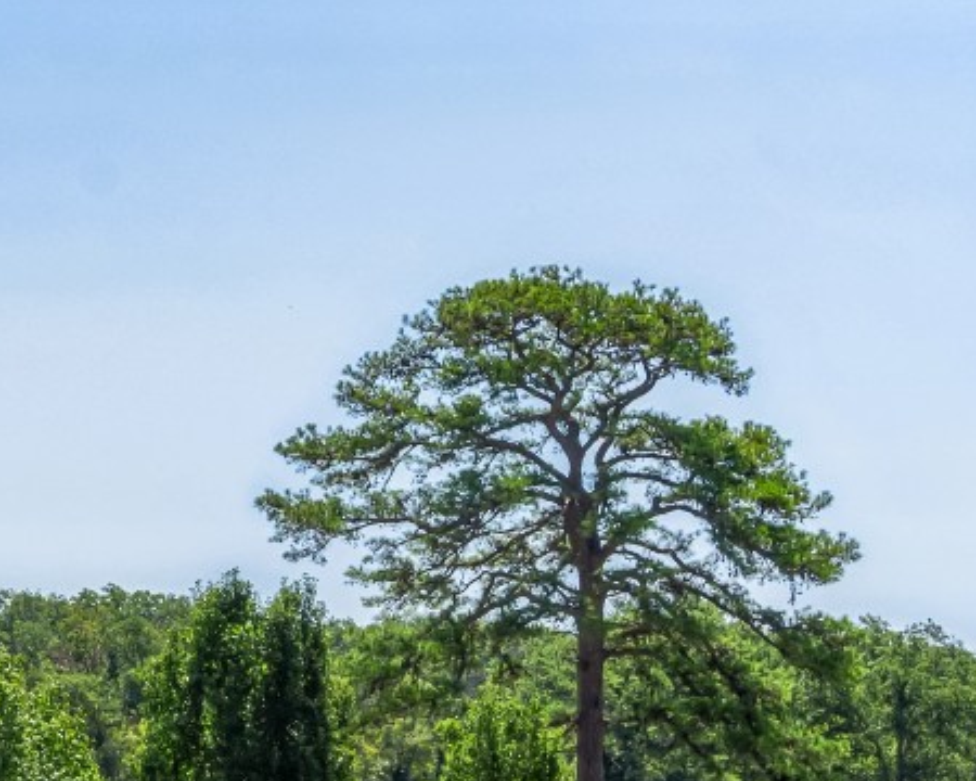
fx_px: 3957
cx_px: -150
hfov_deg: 13.7
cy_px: 824
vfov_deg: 11.1
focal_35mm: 137
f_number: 8
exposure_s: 1/250
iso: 100
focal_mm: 38
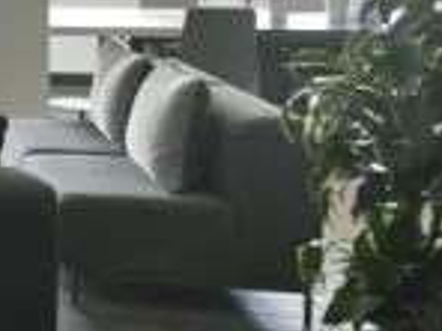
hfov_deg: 18.9
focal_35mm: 74
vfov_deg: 19.0
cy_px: -49
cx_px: -393
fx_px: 945
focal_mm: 17
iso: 500
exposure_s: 1/60
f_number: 4.5
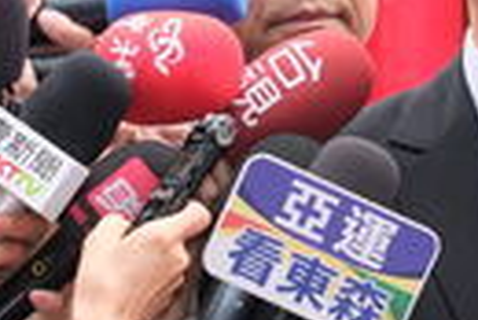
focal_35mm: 219
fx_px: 2911
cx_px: 533
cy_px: 9
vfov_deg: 6.3
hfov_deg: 9.3
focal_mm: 47
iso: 250
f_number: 4
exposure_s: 1/250
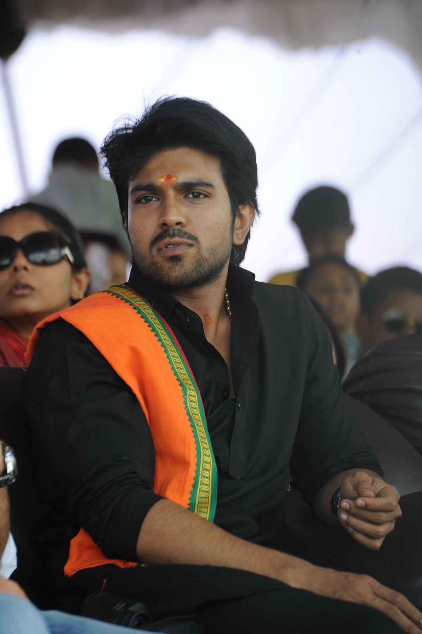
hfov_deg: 6.0
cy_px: 317
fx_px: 4048
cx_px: 211
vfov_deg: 9.0
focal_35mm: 230
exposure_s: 1/125
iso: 400
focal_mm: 230
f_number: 7.1
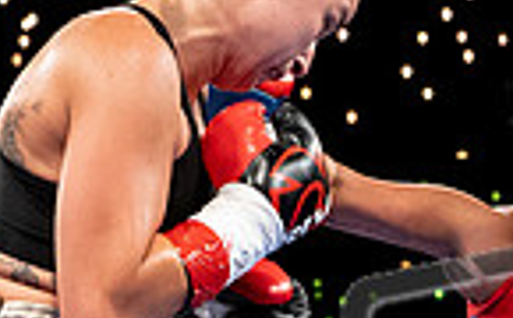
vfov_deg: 7.7
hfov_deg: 12.5
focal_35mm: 168
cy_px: 337
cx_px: 350
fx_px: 2344
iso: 4000
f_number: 4
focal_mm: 39
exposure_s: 1/1000
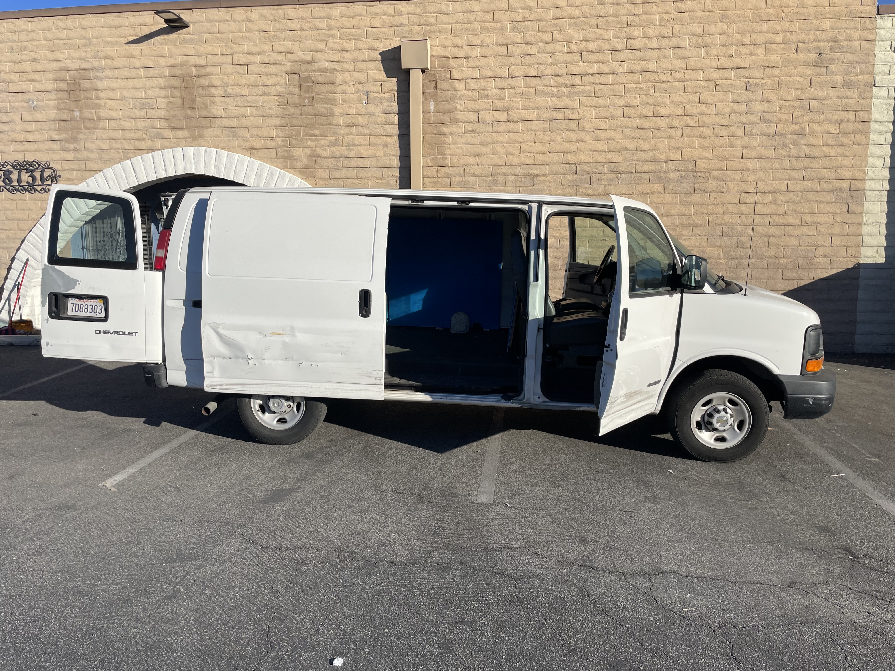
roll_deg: +0.9
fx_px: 672
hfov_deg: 67.3
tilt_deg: -6.7
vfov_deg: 53.1
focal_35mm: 26
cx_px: 448
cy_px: 336
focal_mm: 4.2
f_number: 1.6
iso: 32
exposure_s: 1/4292
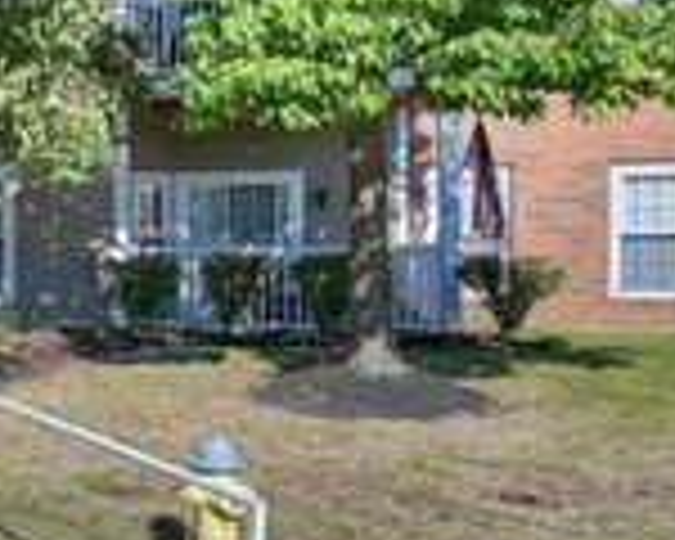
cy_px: 286
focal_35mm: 66
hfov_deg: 23.9
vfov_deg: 23.3
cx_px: -292
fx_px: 1311
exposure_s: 1/100
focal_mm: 20.5
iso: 100
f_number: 10
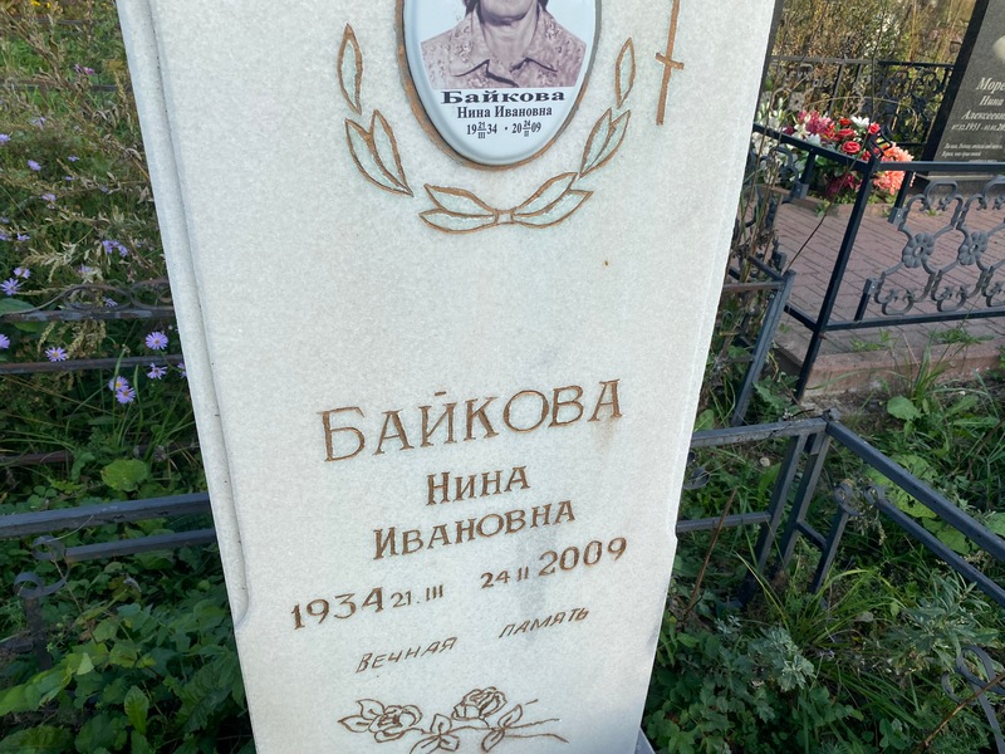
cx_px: 502
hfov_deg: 67.3
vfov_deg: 53.1
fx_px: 755
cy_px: 377
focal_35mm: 26
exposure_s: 1/1114
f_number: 1.8
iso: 32
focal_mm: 4.25
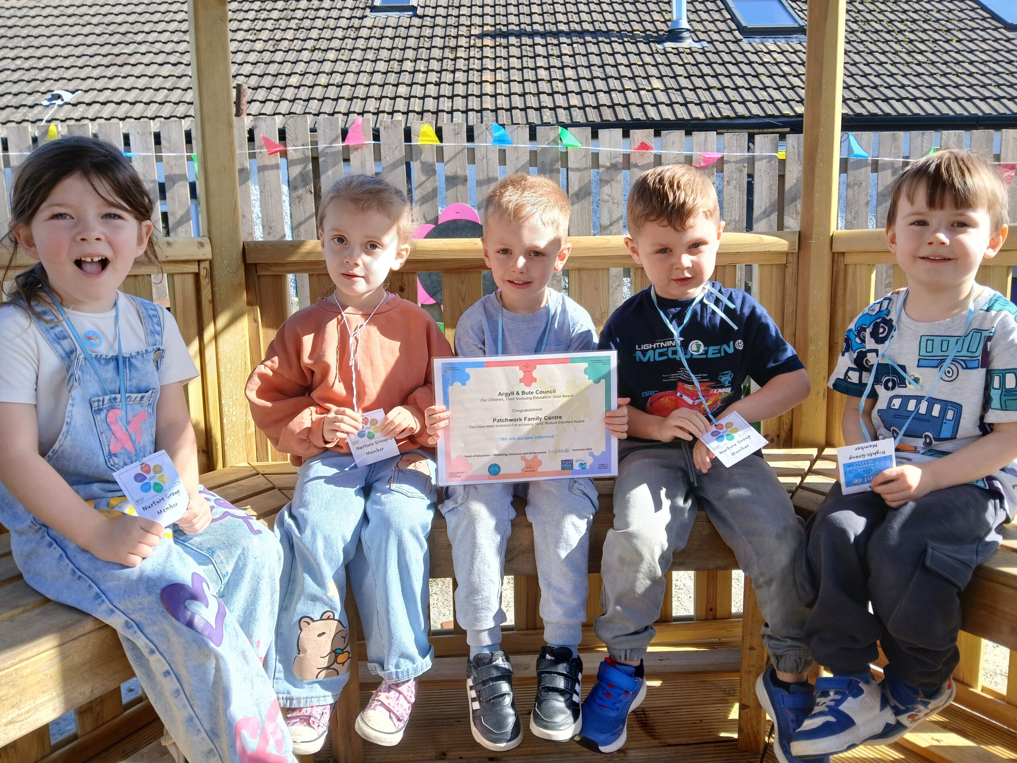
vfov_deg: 53.1
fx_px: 764
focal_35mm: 26
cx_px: 508
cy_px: 382
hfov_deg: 67.3
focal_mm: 3.98
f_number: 1.8
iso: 20
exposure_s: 1/147
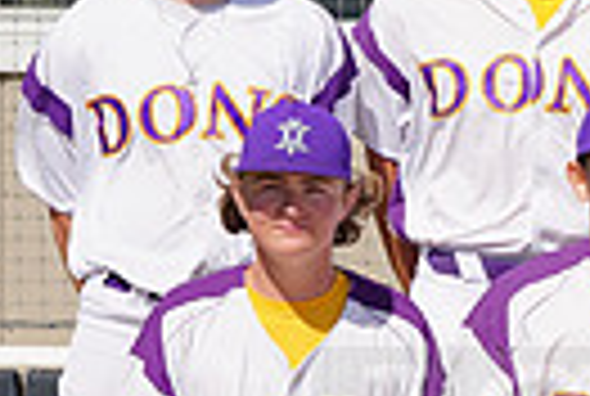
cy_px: 405
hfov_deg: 2.1
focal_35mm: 988
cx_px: 1067
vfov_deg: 1.4
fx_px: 16229
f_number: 11
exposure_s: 1/250
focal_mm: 224
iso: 100
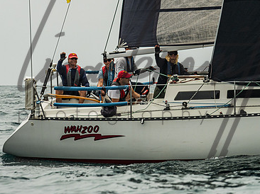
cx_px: 108
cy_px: 48
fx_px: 3100
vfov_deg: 3.6
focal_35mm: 413
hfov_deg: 4.8
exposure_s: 1/1600
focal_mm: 200
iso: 400
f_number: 6.3
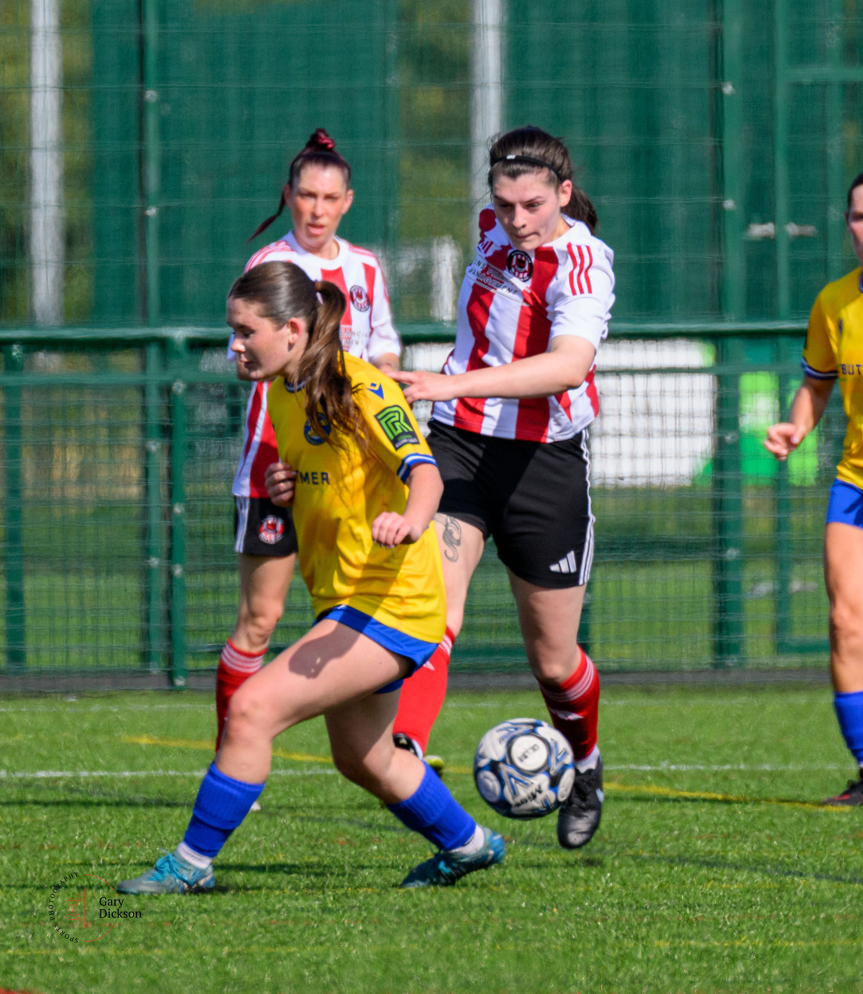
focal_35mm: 1065
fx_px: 32413
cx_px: 609
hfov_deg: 1.5
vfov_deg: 1.8
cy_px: 233
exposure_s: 1/2000
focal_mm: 400
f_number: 5.6
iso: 450
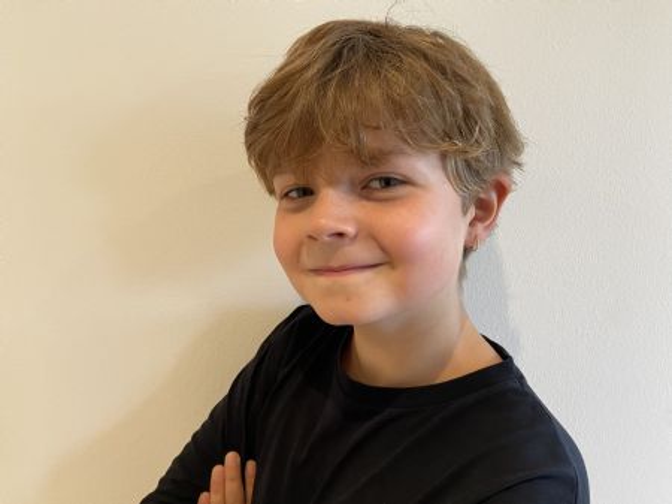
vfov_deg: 53.0
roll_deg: -1.0
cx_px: 336
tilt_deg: -10.8
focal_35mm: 26
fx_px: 504
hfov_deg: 67.3
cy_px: 252
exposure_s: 1/59
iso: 250
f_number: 1.8
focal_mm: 4.25
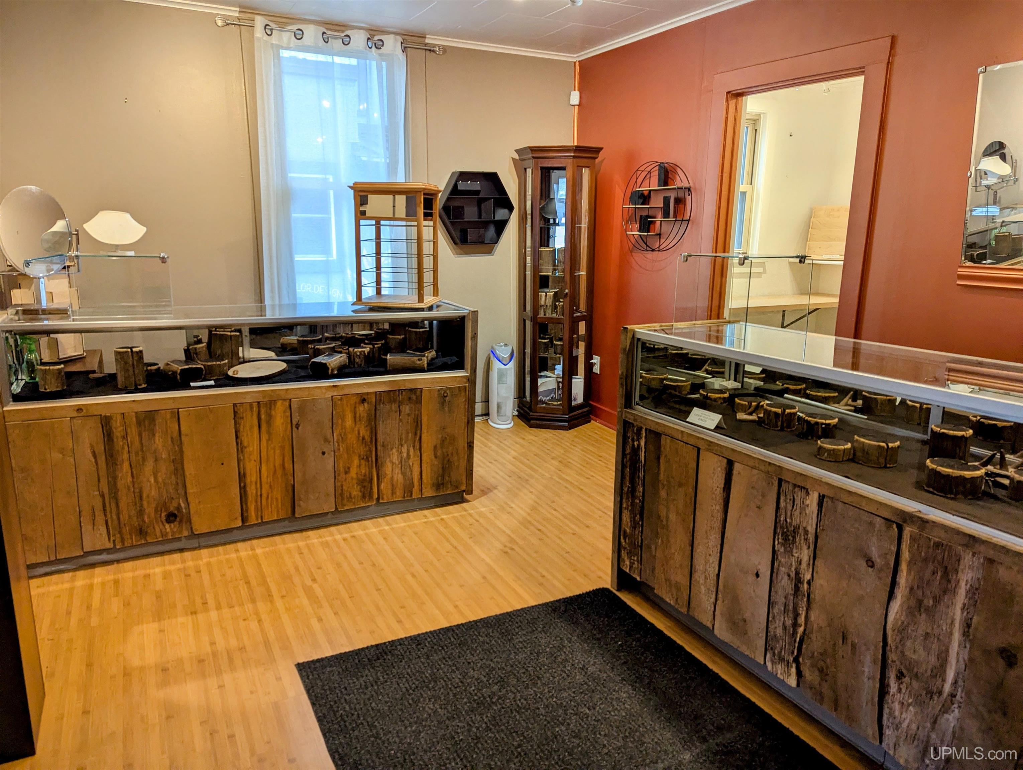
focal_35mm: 24
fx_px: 710
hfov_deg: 71.5
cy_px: 385
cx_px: 512
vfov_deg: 56.9
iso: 312
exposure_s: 1/283
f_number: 1.85
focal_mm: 6.81
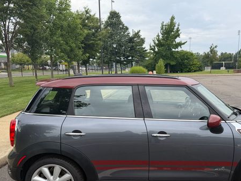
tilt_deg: -13.6
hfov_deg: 53.0
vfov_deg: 41.4
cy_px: 117
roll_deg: -0.1
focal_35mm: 34
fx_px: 237
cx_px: 159
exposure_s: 1/1075
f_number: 1.78
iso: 80
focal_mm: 6.76
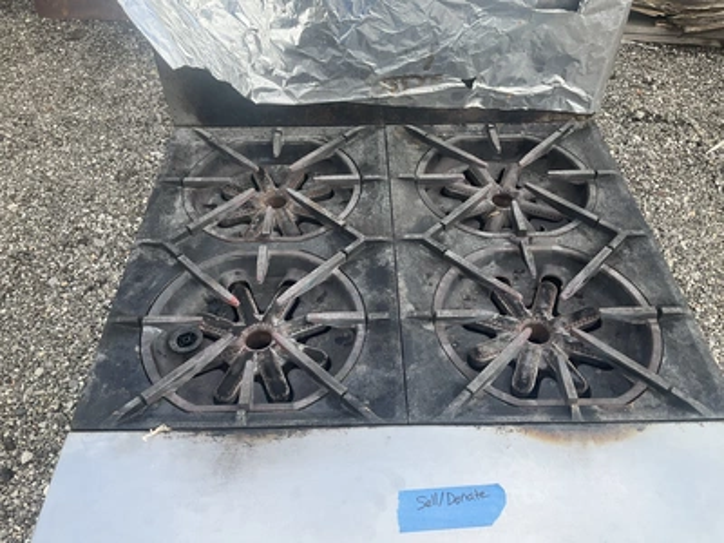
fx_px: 607
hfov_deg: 61.7
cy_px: 272
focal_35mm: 29
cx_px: 362
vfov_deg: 48.2
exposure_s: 1/613
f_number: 1.8
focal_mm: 3
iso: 25
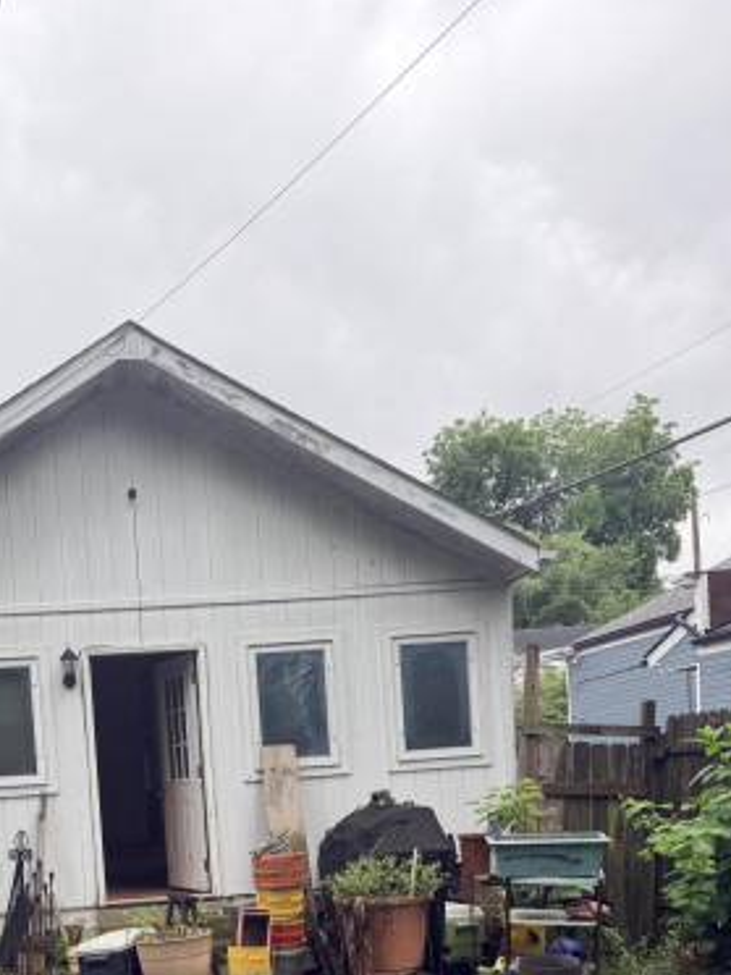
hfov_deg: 32.7
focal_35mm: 43
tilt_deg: -0.3
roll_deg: +3.8
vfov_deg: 41.0
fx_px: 1211
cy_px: 845
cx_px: 149
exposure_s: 1/607
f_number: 1.78
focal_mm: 6.76
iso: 80
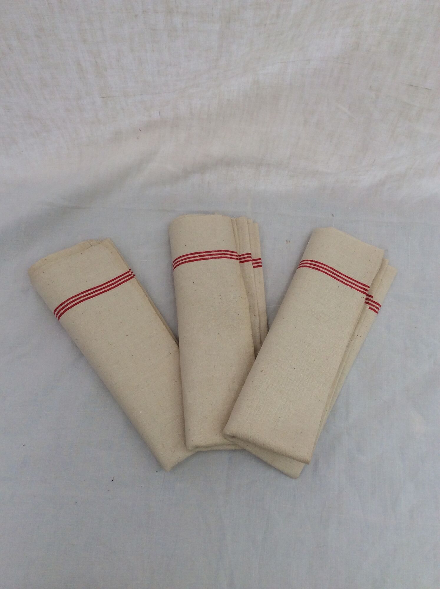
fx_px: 544
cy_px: 294
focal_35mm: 32
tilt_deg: -66.8
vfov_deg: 56.9
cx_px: 220
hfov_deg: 44.1
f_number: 2.4
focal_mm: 3.3
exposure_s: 1/180
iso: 32
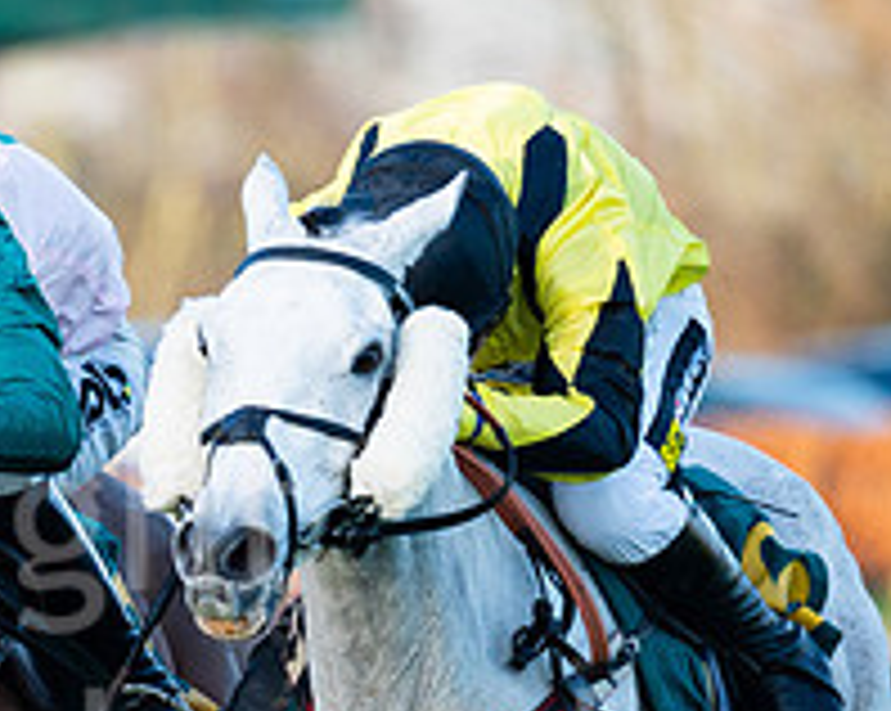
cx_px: -219
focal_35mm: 1306
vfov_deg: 1.2
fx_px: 34406
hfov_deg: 1.5
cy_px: 714
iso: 800
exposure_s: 1/1600
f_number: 4.5
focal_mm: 400
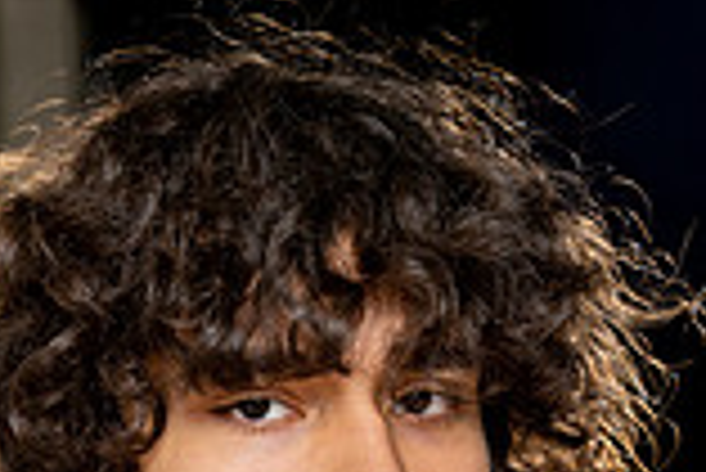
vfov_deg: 8.8
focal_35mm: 146
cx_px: 252
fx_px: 2866
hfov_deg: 14.0
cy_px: 1007
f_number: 4.5
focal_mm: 51
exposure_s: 1/250
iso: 400
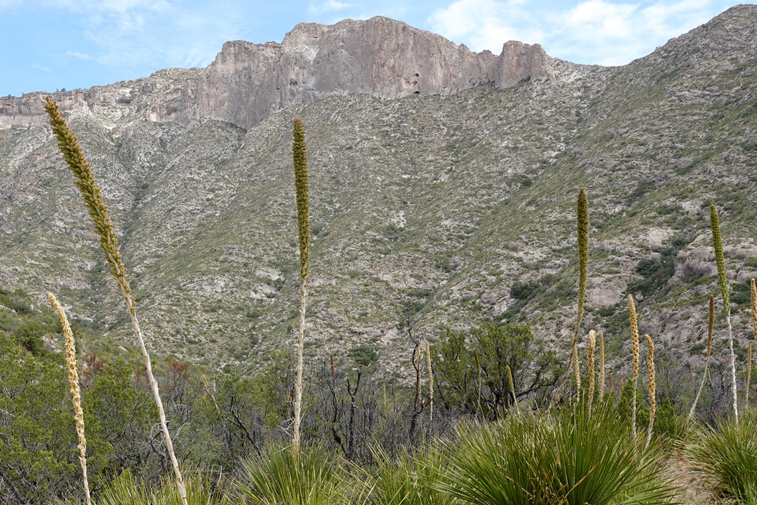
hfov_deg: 39.5
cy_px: 307
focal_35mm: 49
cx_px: 209
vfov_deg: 27.5
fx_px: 1030
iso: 100
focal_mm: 28
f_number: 9
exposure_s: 1/100
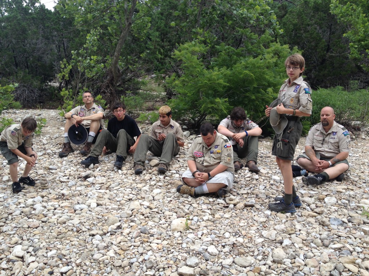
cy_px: 138
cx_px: 184
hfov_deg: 52.6
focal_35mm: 35
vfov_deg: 40.7
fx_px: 373
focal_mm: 4.28
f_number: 2.4
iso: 50
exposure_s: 1/237
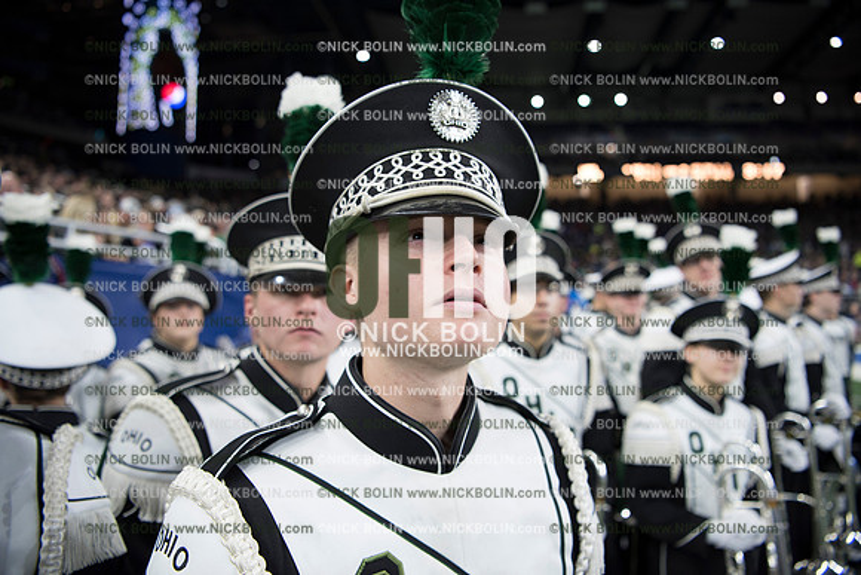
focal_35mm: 24
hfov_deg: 73.7
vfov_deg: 53.2
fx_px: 574
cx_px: 430
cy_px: 288
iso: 1250
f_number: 2.8
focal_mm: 24
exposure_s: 1/640
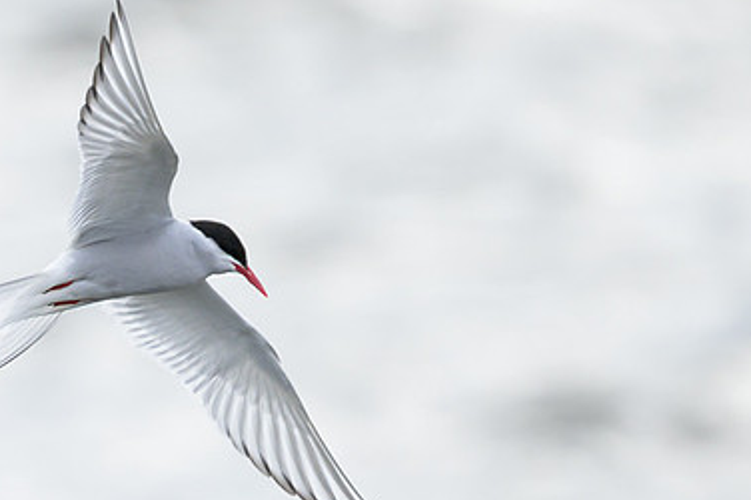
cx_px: -2
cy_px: 558
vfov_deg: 0.8
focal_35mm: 1649
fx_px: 34369
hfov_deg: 1.3
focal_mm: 560
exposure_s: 1/2500
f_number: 4
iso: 800
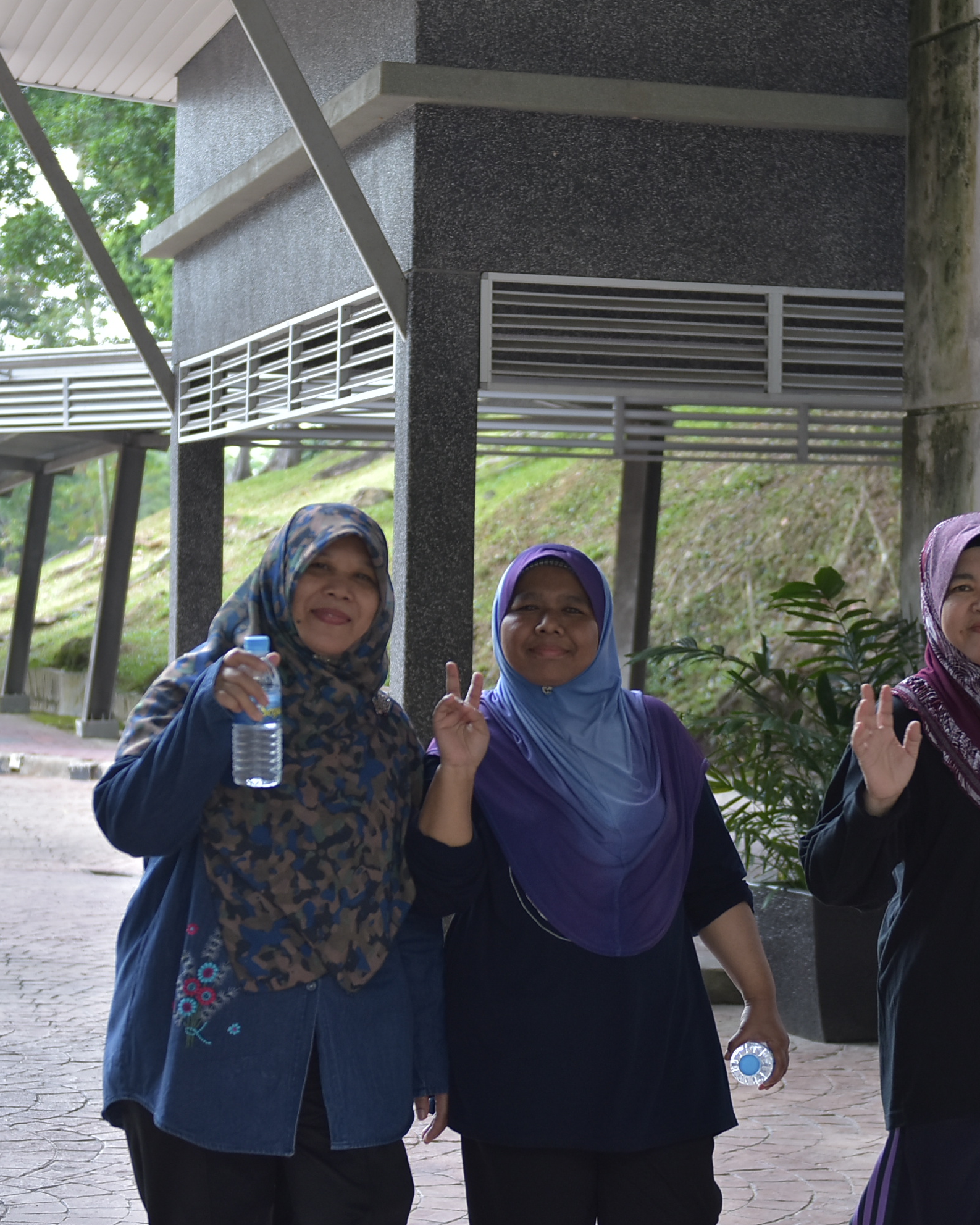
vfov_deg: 22.5
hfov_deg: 18.0
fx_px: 3082
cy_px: 614
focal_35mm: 85
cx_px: 664
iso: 400
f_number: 2.8
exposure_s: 1/500
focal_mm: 40
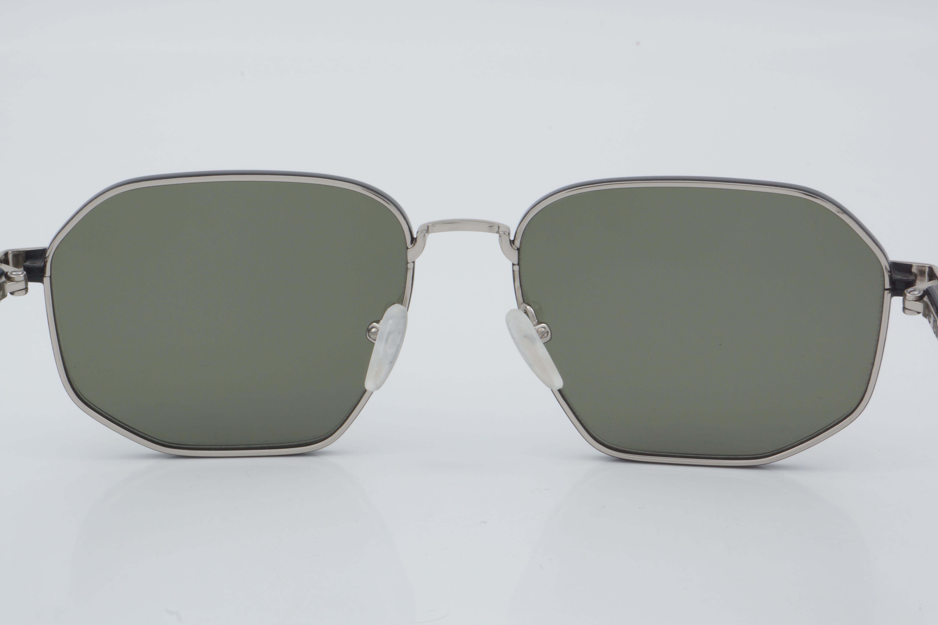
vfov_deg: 16.6
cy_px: 312
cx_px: 469
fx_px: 2149
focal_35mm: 82
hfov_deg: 24.6
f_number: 32
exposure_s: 1/4
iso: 100
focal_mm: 55
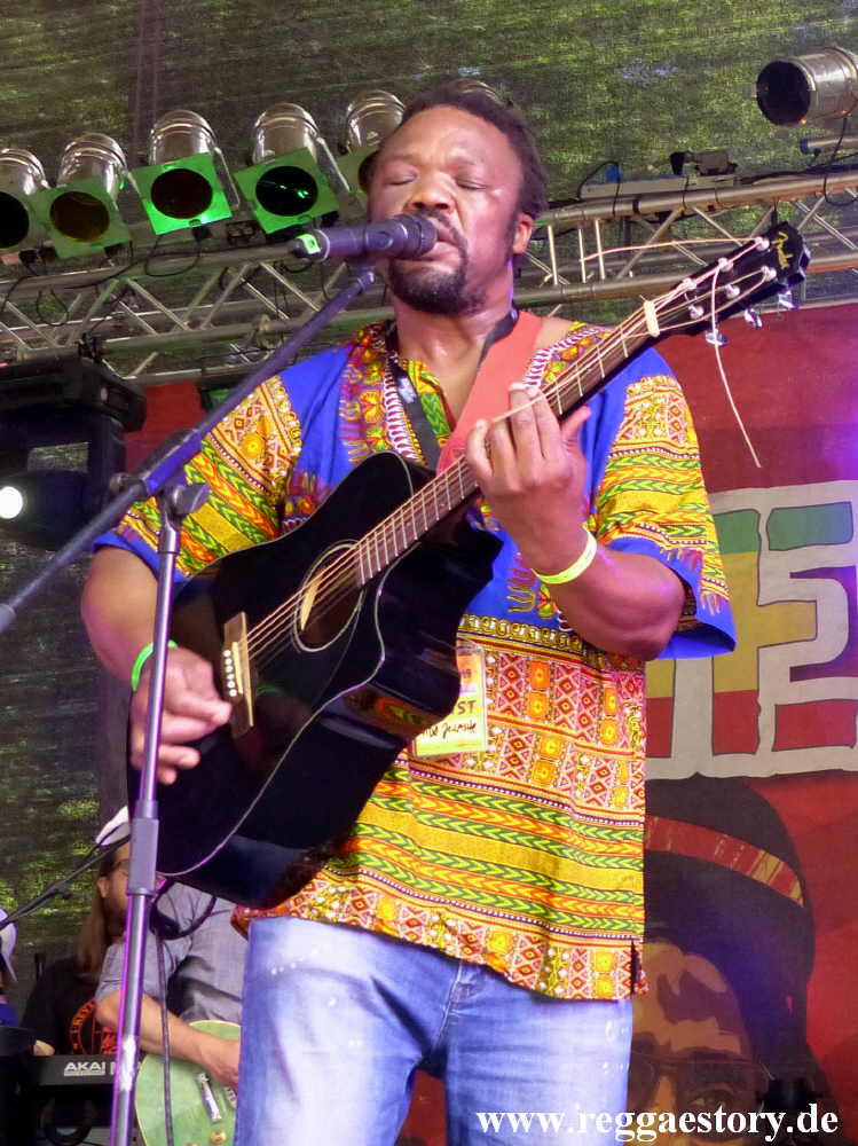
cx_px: 429
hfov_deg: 30.9
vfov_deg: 40.5
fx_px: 1555
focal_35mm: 47
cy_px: 573
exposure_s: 1/160
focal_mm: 8.4
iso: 400
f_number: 2.8
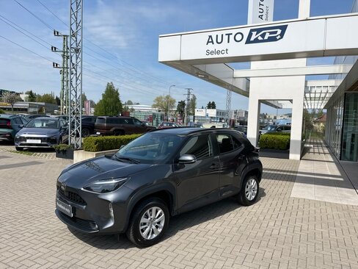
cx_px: 179
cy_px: 134
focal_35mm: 26
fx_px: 269
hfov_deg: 67.3
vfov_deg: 53.1
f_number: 1.6
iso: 50
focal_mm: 5.1
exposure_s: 1/5076
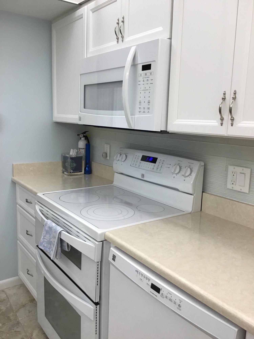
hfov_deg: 45.4
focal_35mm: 31
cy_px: 170
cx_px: 127
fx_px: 303
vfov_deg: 58.4
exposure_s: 1/40
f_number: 2.4
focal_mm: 3.3
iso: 25
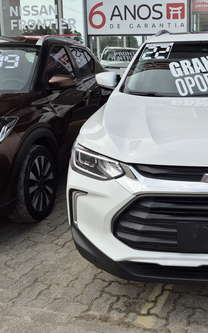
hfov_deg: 31.2
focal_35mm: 38
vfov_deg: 51.4
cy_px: 146
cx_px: 205
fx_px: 345
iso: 25
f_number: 1.8
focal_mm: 5.4
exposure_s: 1/1244
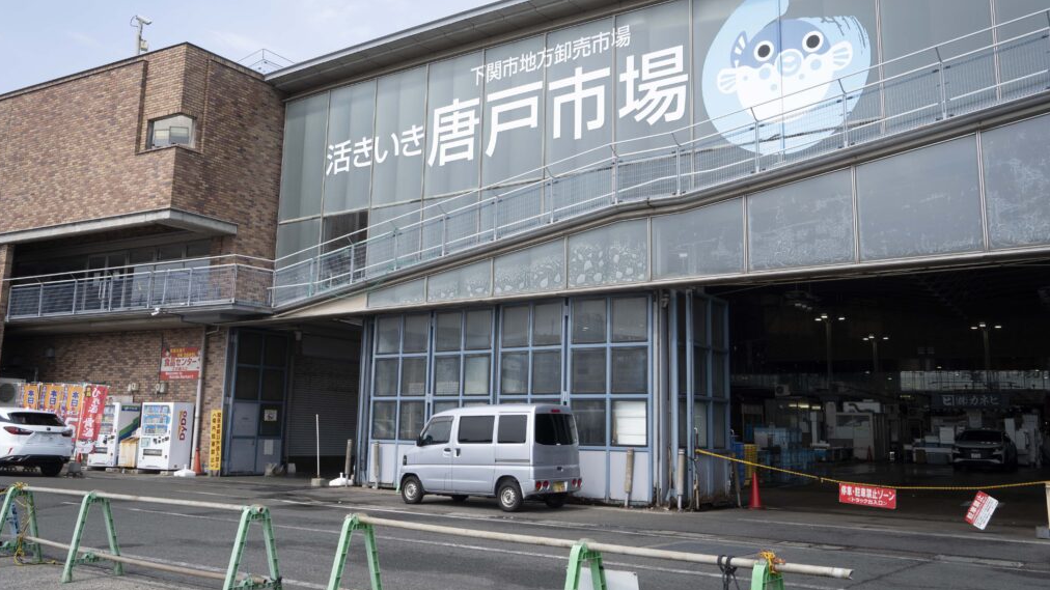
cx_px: 520
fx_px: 974
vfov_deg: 33.7
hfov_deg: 56.6
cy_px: 254
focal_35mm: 35
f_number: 10
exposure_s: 1/125
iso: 100
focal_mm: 33
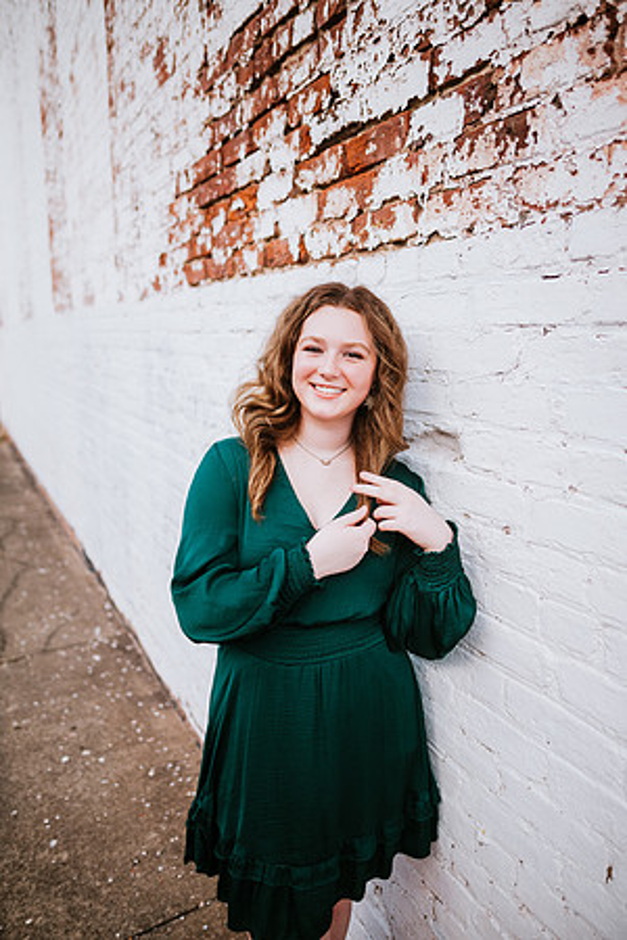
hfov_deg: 53.1
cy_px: 470
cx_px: 314
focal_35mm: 24
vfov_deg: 73.7
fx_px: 627
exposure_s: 1/640
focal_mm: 24
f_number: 2
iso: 100
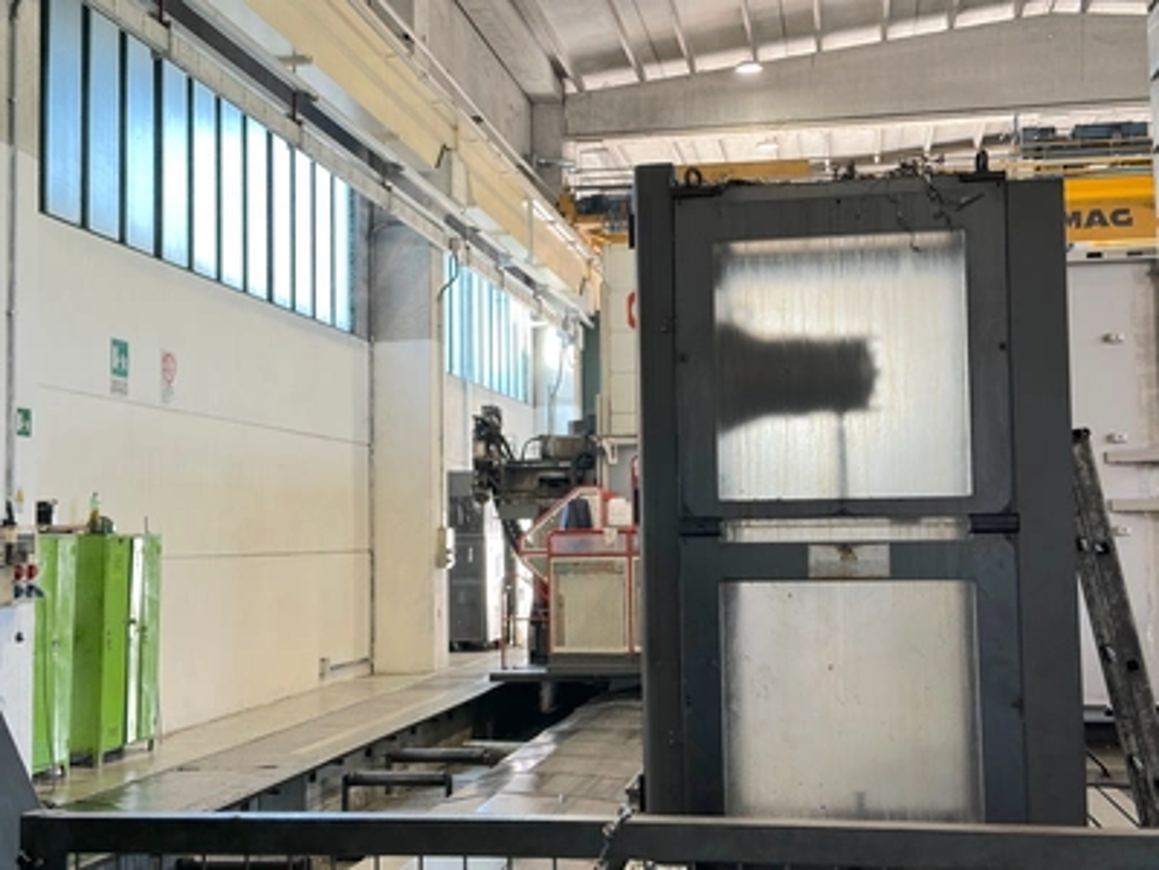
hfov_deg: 39.7
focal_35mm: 48
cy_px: 435
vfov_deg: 30.3
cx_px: 580
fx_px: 1607
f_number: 1.78
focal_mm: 6.86
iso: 80
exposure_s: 1/50
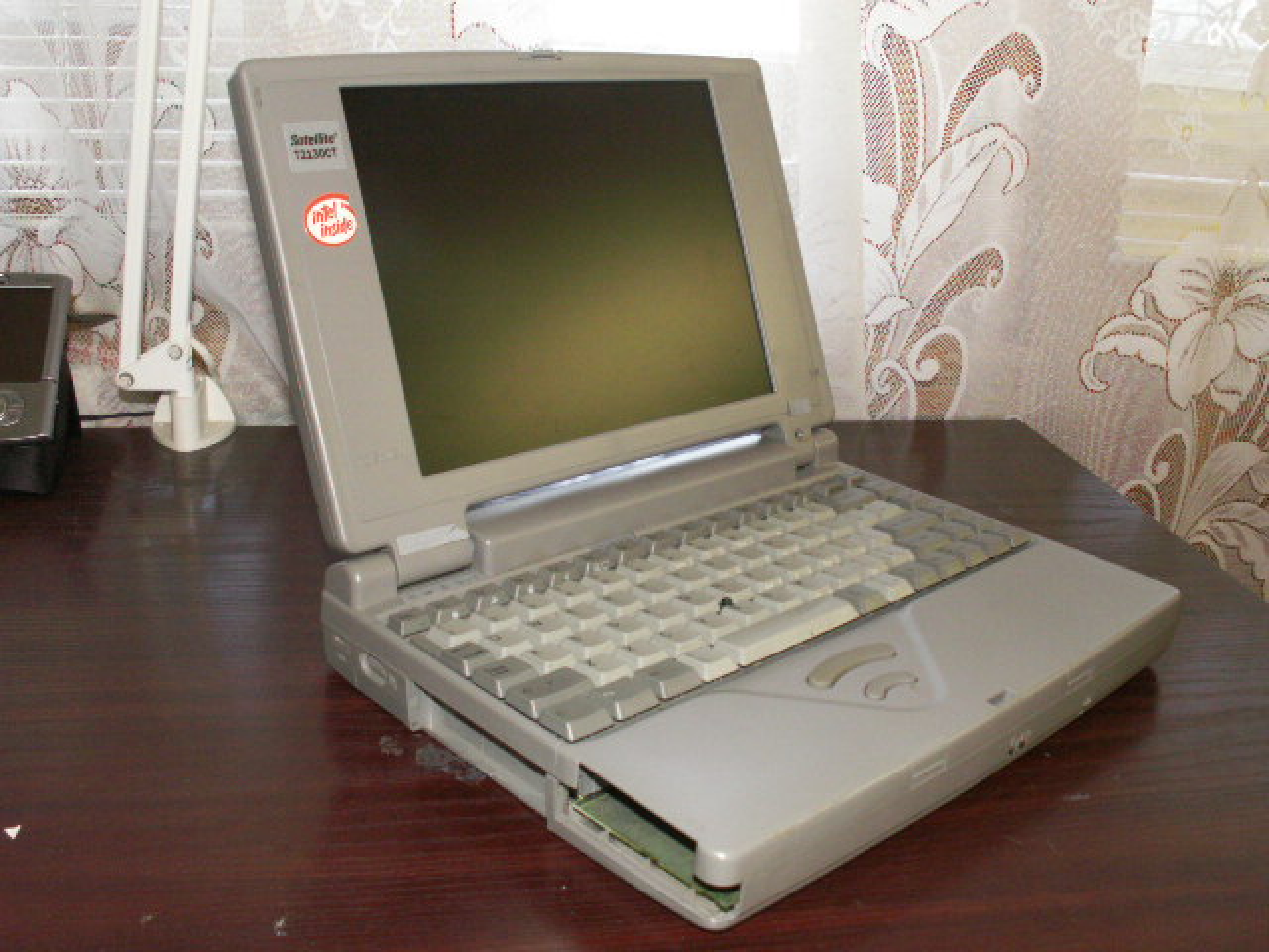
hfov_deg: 52.6
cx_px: 634
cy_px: 476
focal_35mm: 35
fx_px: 1283
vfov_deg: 40.7
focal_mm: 5.86
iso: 160
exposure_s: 1/40
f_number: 2.8
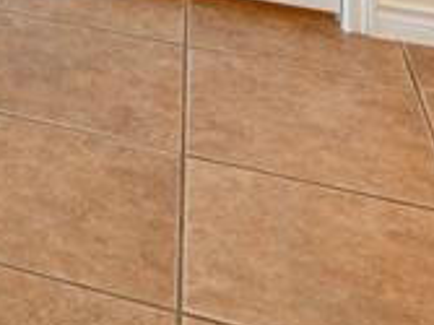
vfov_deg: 12.2
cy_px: -534
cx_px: -304
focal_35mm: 86
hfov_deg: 18.7
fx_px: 1077
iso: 500
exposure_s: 1/13
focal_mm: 7
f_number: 4.5
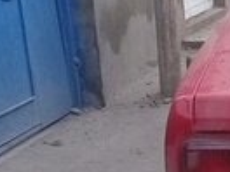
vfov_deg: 9.5
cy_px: 161
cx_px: 479
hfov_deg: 11.4
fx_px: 1030
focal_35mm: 155
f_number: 2.2
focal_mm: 3.3
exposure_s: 1/344
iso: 50
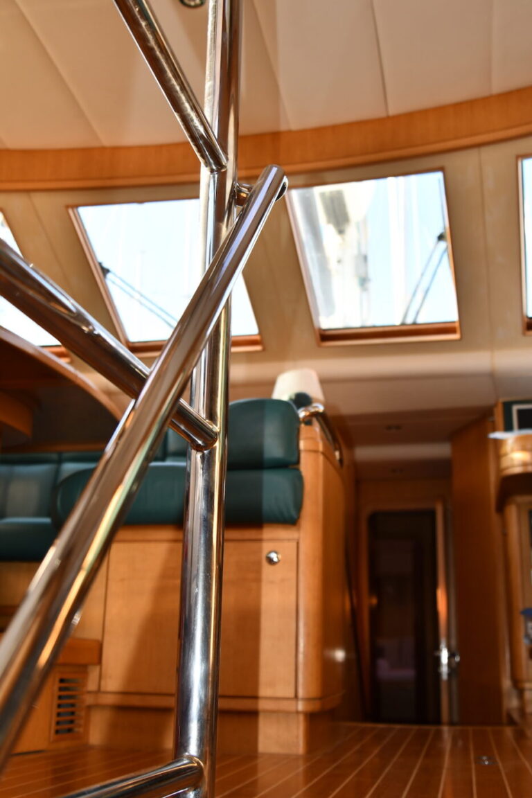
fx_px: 864
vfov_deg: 49.6
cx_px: 266
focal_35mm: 39
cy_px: 399
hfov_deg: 34.2
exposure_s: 1/250
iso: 180
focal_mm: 26
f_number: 3.8
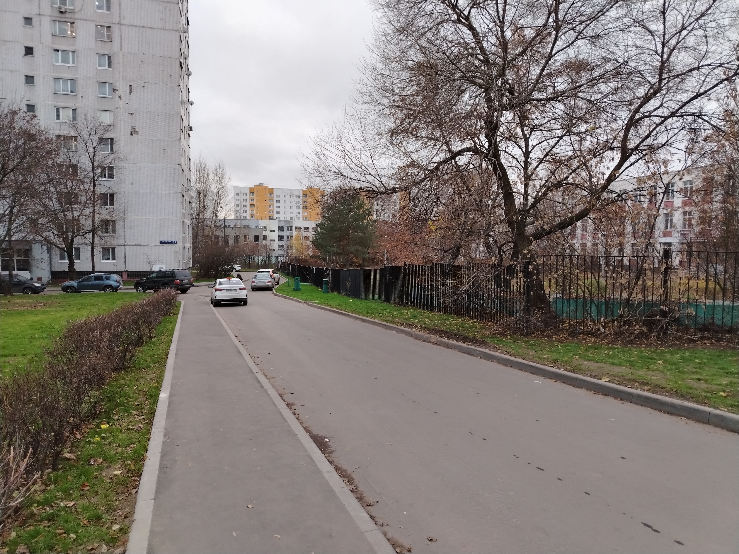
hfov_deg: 71.6
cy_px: 277
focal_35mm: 24
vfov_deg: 56.8
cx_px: 370
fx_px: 512
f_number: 1.75
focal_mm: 5.25
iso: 300
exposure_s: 1/100
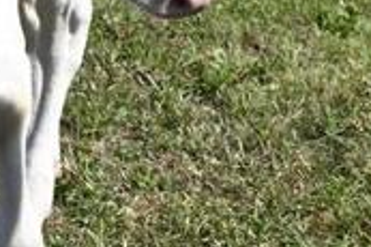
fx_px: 2656
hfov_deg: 8.0
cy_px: -207
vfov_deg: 5.2
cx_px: 360
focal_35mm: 258
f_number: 10
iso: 200
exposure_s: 1/400
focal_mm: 45
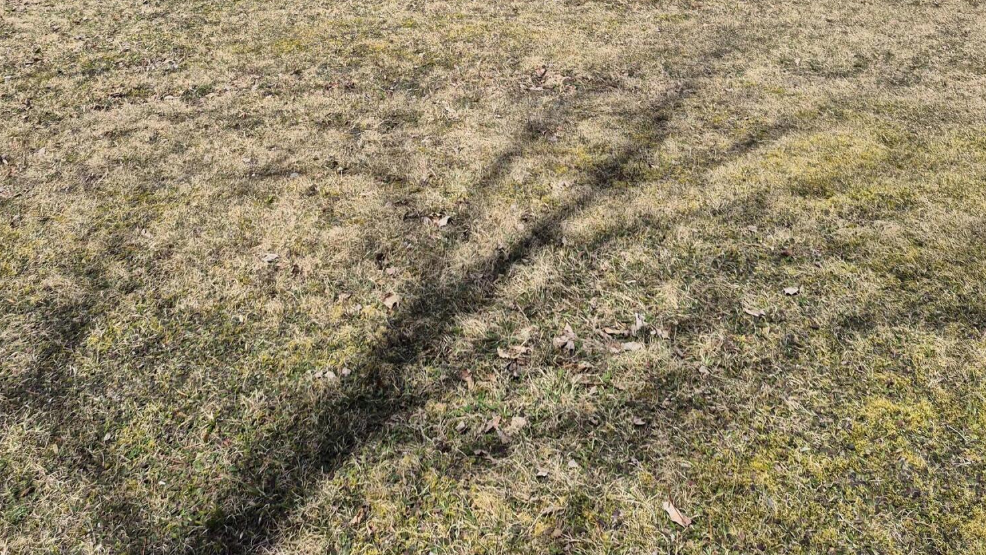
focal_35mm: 34
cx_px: 498
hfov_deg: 58.0
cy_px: -100
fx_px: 889
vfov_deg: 30.0
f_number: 1.8
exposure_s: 1/1684
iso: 25
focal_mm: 5.4
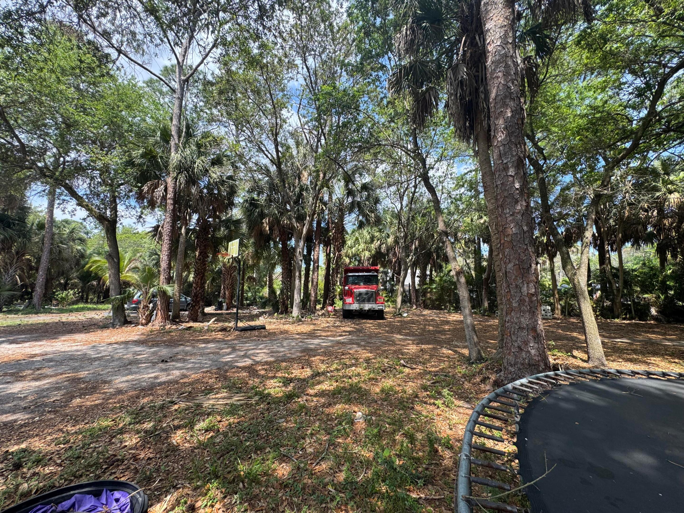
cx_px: 342
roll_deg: +0.7
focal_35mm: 14
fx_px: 277
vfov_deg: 85.7
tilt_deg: +6.7
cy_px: 256
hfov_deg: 102.1
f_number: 2.2
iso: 40
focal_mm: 2.22
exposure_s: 1/430
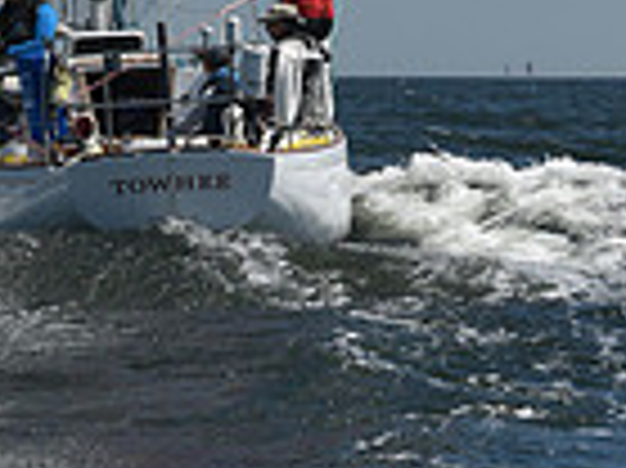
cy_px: -796
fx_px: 5077
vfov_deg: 5.1
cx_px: 79
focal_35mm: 281
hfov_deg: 7.0
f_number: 11
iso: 250
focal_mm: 70
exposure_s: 1/1250
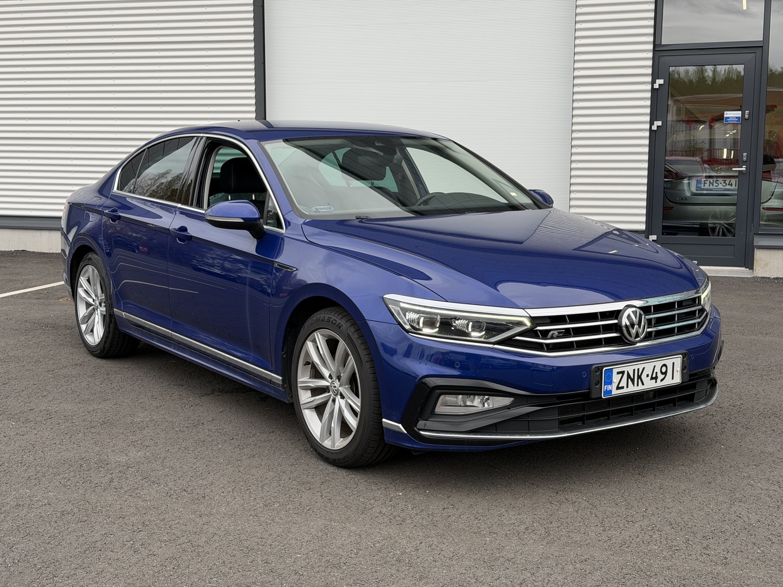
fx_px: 1086
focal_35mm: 48
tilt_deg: -7.4
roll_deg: +0.0
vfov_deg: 30.3
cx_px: 392
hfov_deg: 39.7
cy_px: 294
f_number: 1.78
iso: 64
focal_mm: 6.76
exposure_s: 1/596
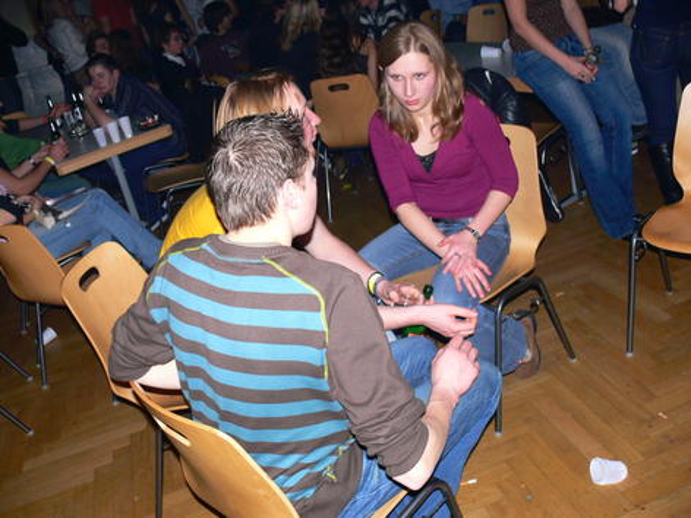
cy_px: 259
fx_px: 699
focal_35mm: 35
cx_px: 346
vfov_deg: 40.7
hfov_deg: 52.6
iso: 100
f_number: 2.8
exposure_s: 1/30
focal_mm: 7.4
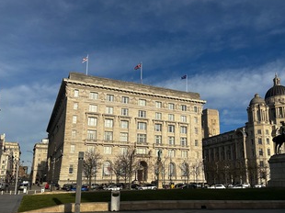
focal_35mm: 31
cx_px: 165
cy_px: 128
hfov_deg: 58.1
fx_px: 255
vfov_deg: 45.1
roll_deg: +0.1
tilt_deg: +11.0
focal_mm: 6.86
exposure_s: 1/6211
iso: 80
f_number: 1.78
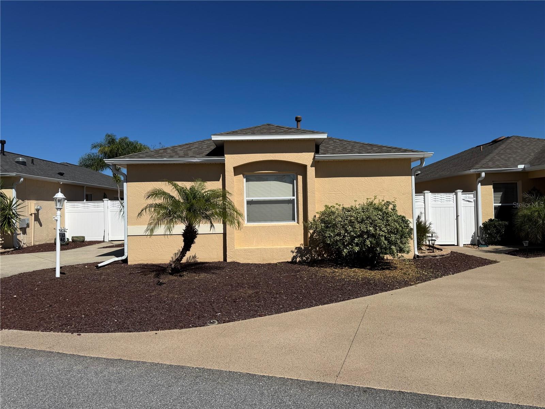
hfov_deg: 71.6
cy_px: 204
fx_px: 378
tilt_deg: +0.8
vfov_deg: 56.8
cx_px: 272
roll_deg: +1.2
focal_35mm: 24
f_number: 1.78
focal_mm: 6.76
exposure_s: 1/10417
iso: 80
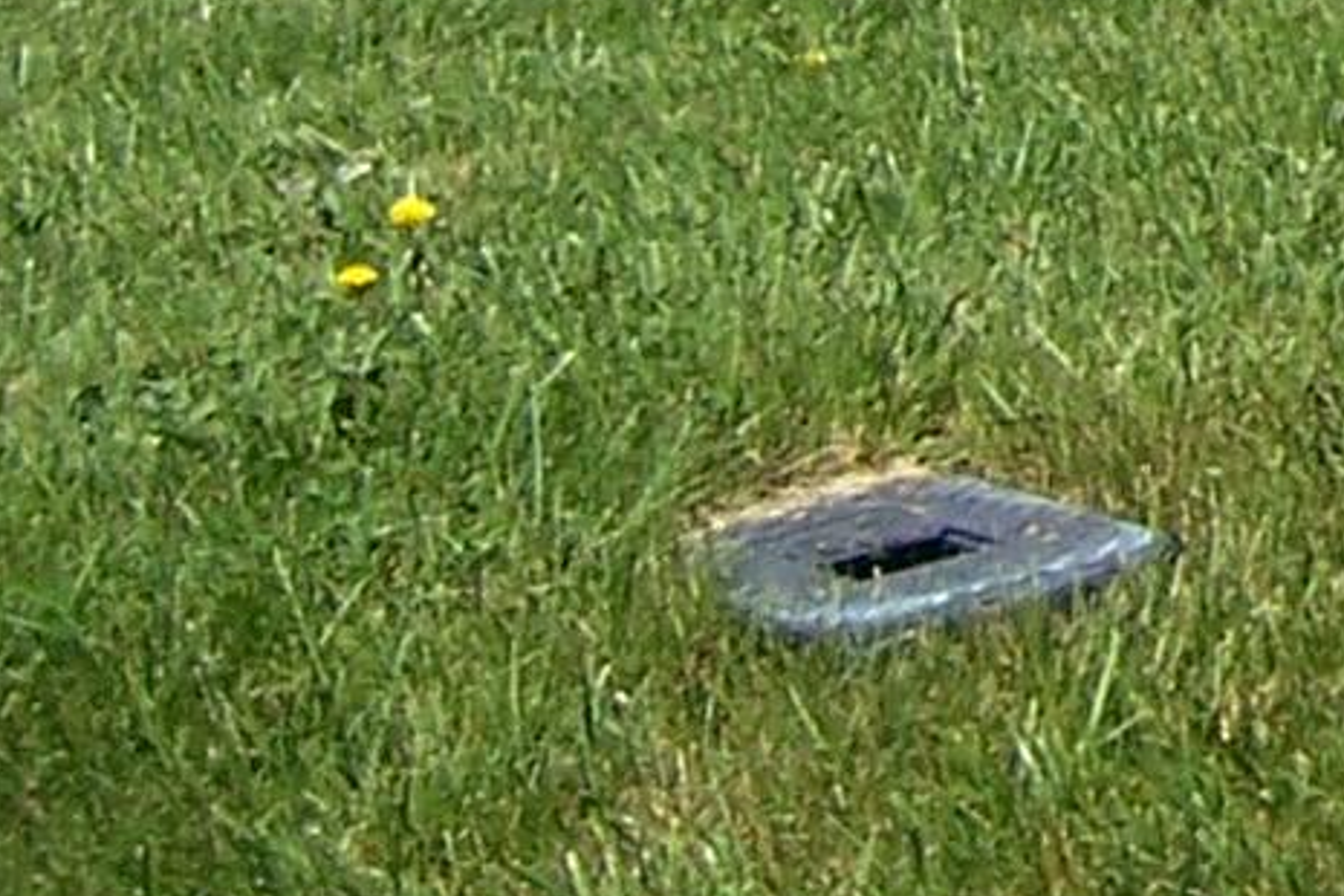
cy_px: -1471
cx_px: 3075
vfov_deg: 7.4
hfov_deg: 10.6
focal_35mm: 170
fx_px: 6346
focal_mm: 5.5
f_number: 3.4
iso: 80
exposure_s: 1/1000
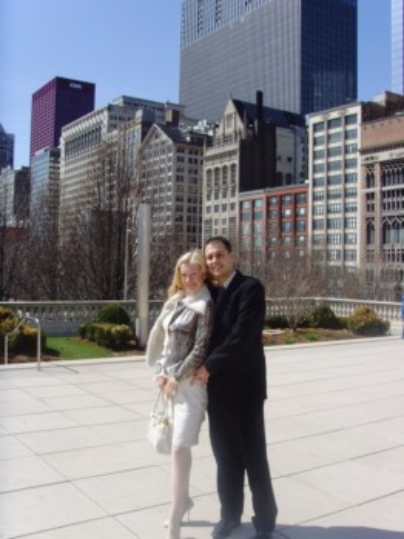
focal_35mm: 39
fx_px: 608
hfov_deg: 36.8
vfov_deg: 47.9
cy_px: 270
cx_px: 202
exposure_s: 1/350
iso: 80
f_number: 6.3
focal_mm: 6.6
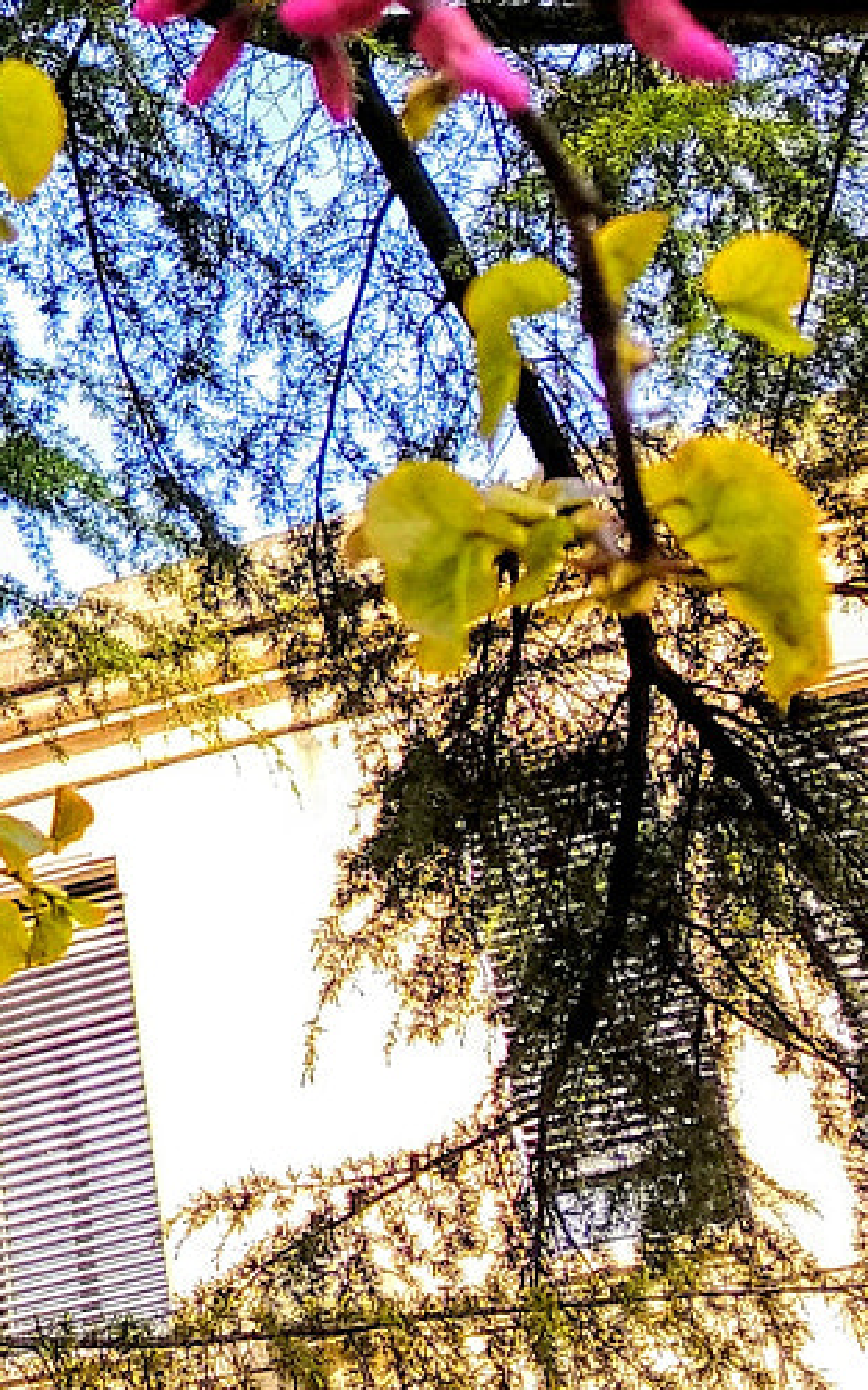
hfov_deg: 13.7
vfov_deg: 22.8
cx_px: -530
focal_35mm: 88
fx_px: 3332
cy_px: 80
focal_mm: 3.81
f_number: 2.2
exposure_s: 1/246
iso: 125
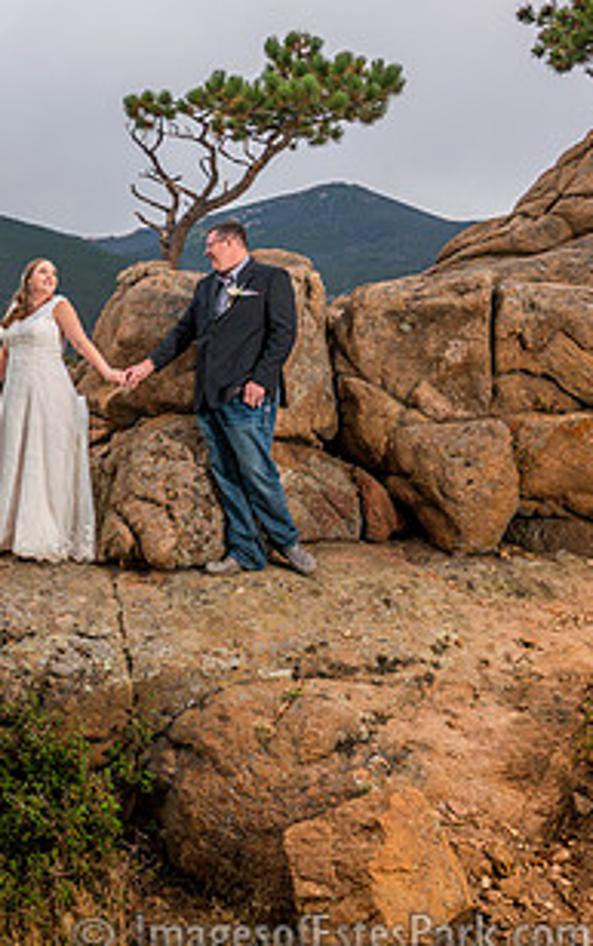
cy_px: 382
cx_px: -92
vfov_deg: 43.3
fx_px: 1187
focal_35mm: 46
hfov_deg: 25.6
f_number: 6.3
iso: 100
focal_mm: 24
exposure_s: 1/60
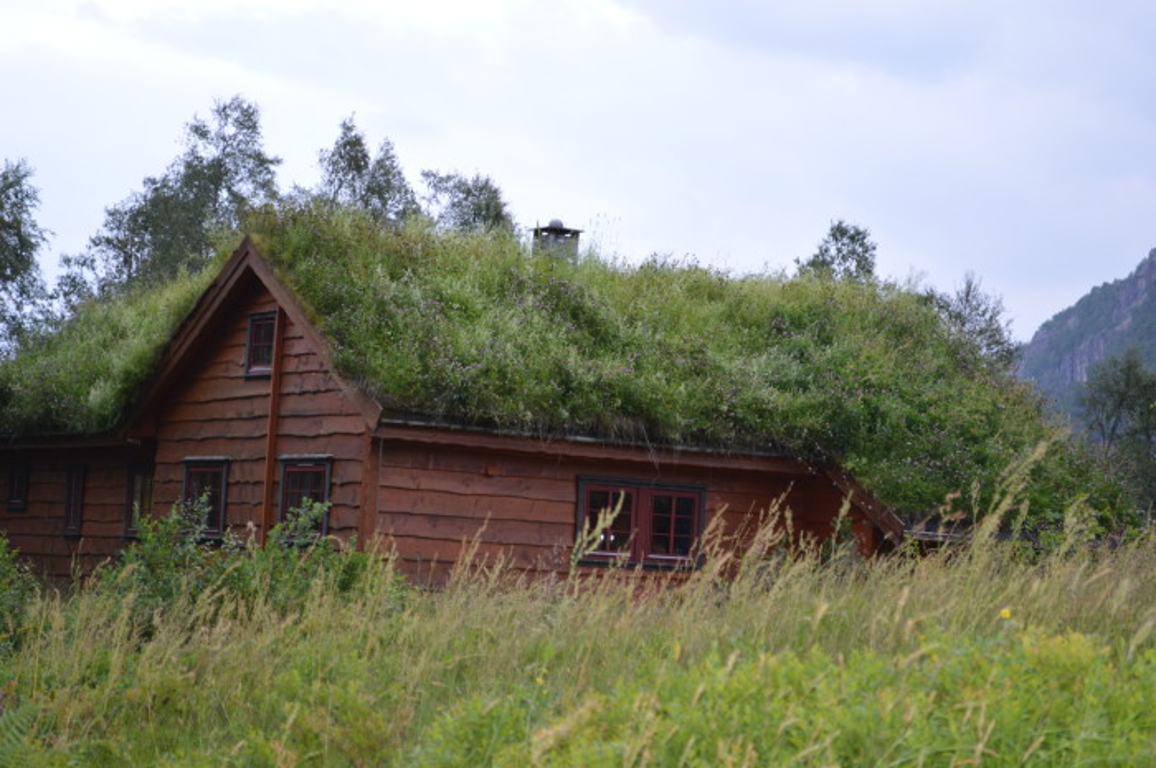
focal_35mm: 82
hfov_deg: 24.6
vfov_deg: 16.5
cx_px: 578
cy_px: 384
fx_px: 2646
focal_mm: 55
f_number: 5.6
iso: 720
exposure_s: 1/60
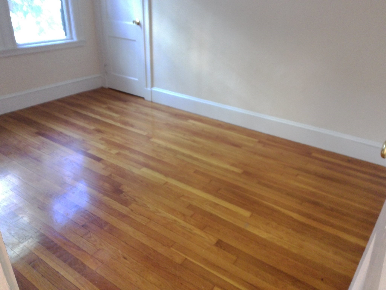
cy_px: 145
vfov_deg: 53.1
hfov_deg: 67.3
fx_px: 290
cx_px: 193
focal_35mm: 26
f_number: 2
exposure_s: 1/8
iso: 600
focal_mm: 3
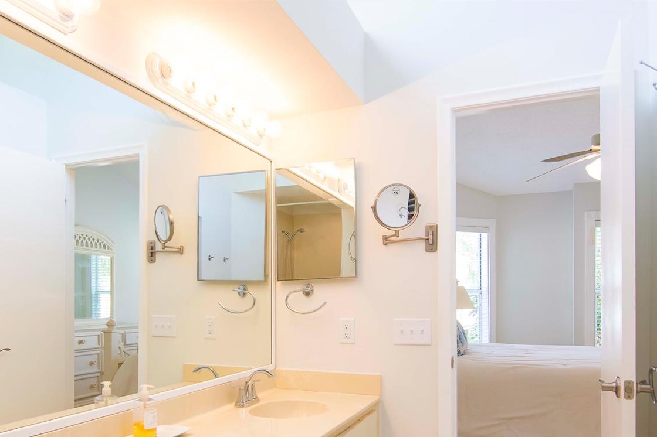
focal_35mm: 30
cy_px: 309
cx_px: 266
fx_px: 547
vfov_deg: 42.7
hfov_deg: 61.5
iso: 800
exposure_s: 1/60
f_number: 8
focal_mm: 14
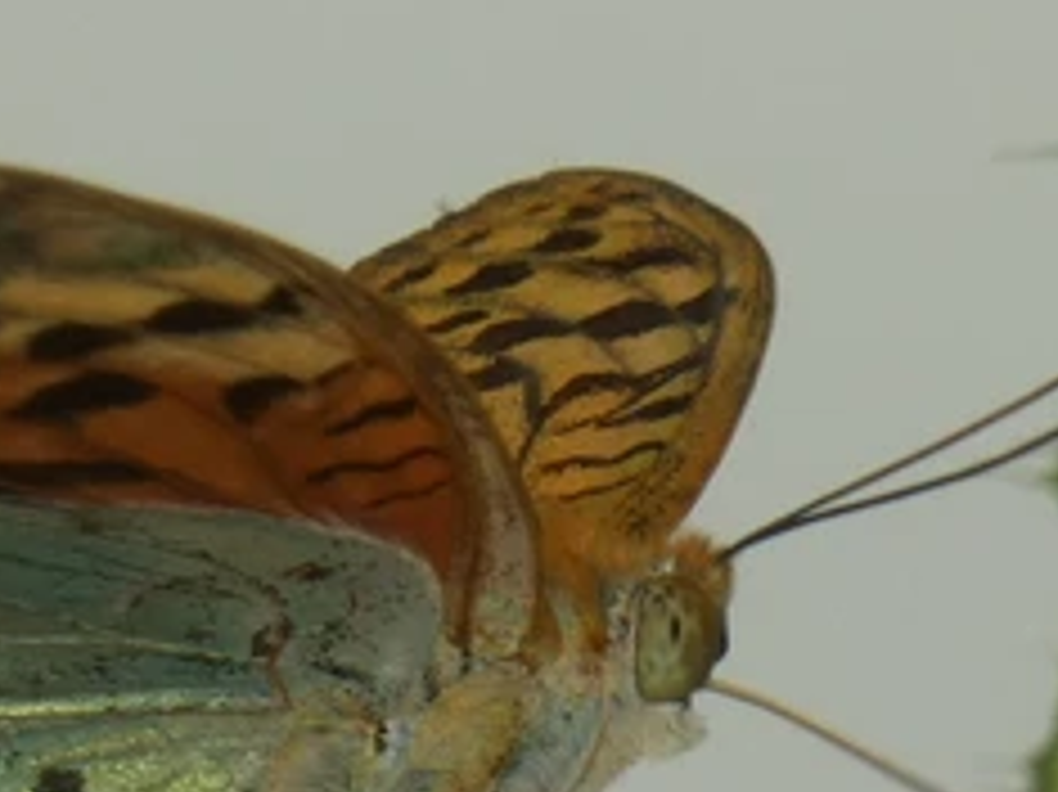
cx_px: 342
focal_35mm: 923
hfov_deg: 2.1
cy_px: 842
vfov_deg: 1.6
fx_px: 28196
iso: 80
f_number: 5.6
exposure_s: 1/320
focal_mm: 60.8
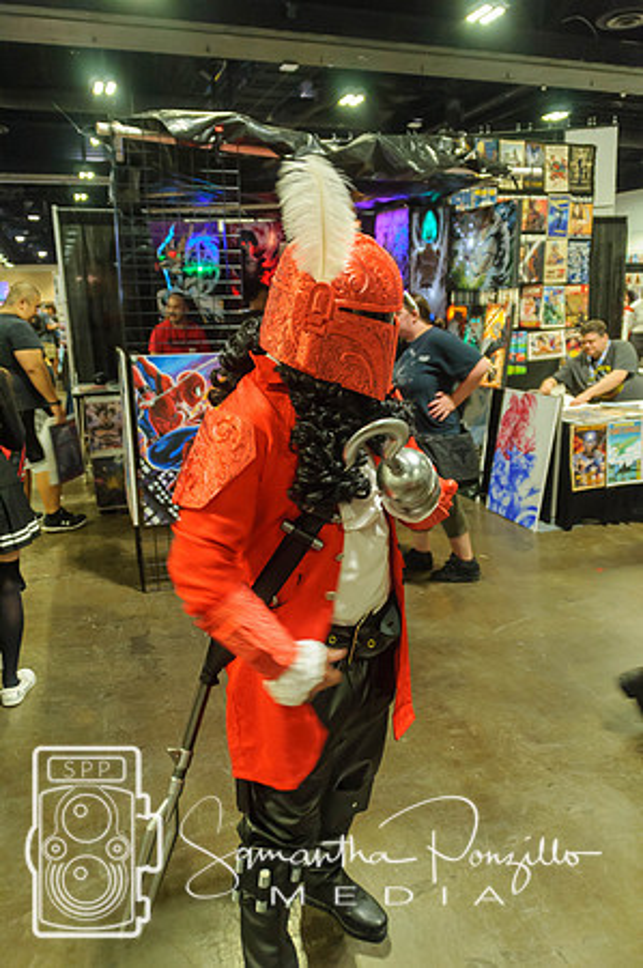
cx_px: 322
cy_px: 484
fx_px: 725
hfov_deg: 47.8
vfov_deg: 67.4
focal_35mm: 27
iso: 1000
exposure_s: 1/30
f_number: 3.5
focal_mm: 18
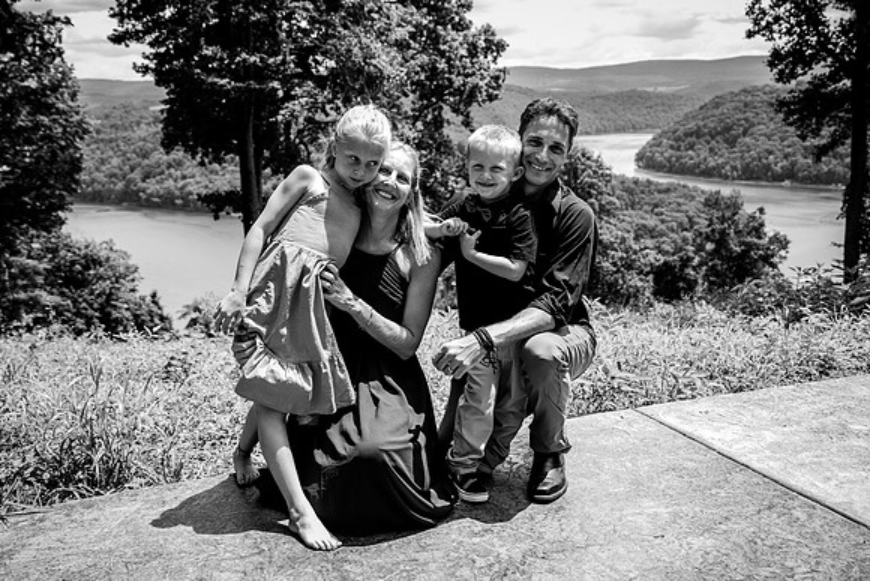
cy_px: 292
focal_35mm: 34
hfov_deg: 56.0
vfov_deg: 39.1
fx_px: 817
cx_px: 461
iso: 200
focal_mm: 31
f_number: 4
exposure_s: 1/250
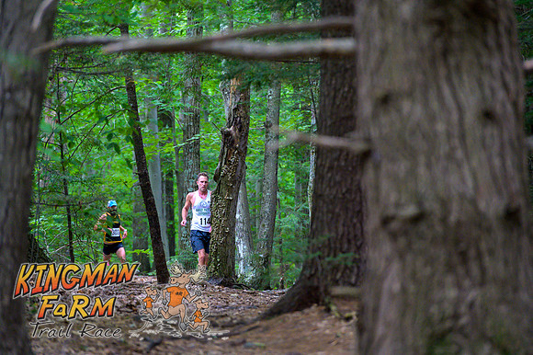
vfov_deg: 6.9
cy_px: 178
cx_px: 266
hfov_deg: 10.3
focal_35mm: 200
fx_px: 2959
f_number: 4
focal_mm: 200
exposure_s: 1/250
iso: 8000
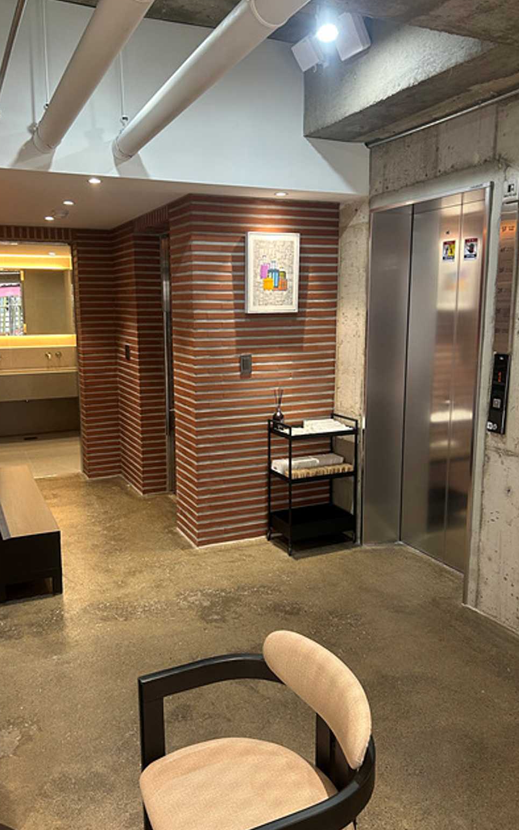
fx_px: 633
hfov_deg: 44.5
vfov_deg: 66.5
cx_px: 240
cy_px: 413
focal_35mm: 28
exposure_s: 1/60
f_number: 1.5
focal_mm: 5.7
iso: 100
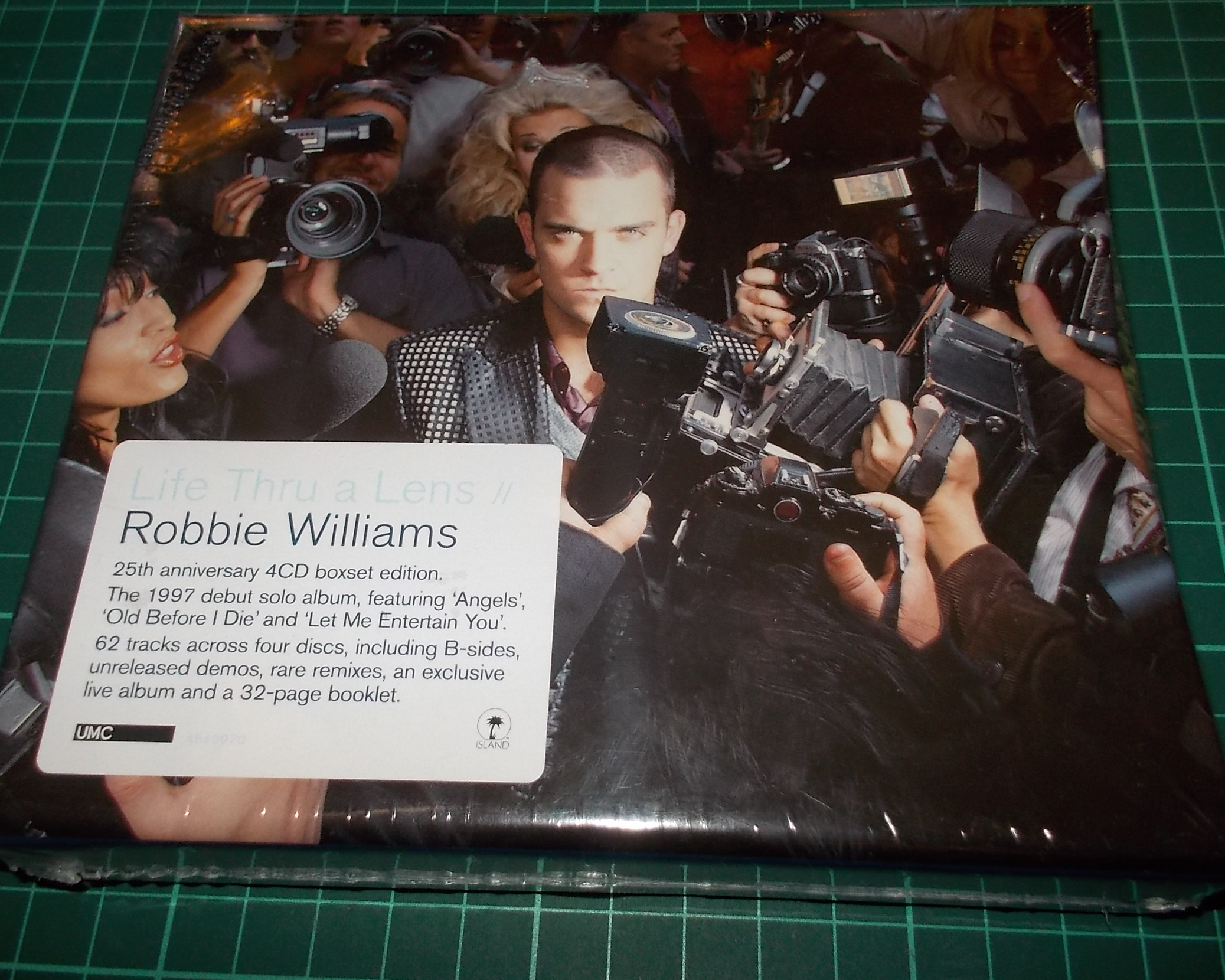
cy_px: 491
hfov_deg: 57.2
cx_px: 615
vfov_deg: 47.1
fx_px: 1124
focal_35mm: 31
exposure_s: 1/30
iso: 200
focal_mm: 4.1
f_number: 3.3
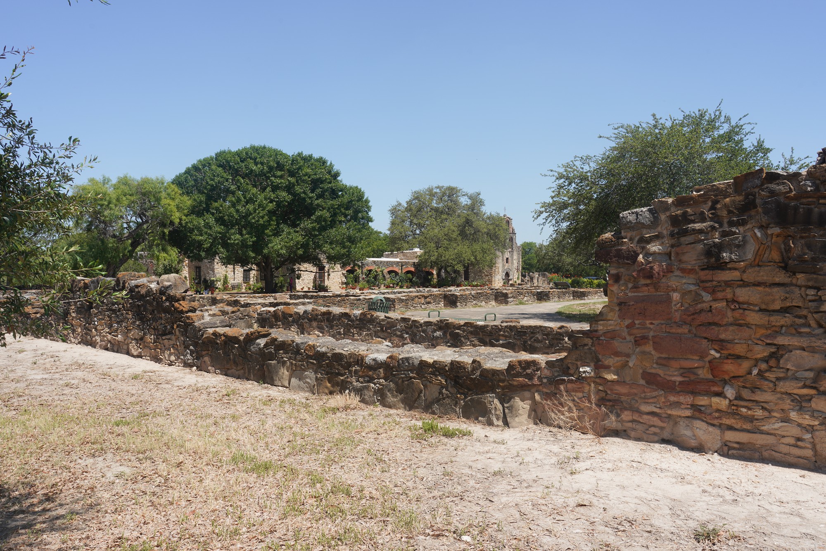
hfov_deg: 65.5
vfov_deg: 46.4
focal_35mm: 28
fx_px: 642
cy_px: 276
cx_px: 413
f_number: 14
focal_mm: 28
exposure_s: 1/100
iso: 100
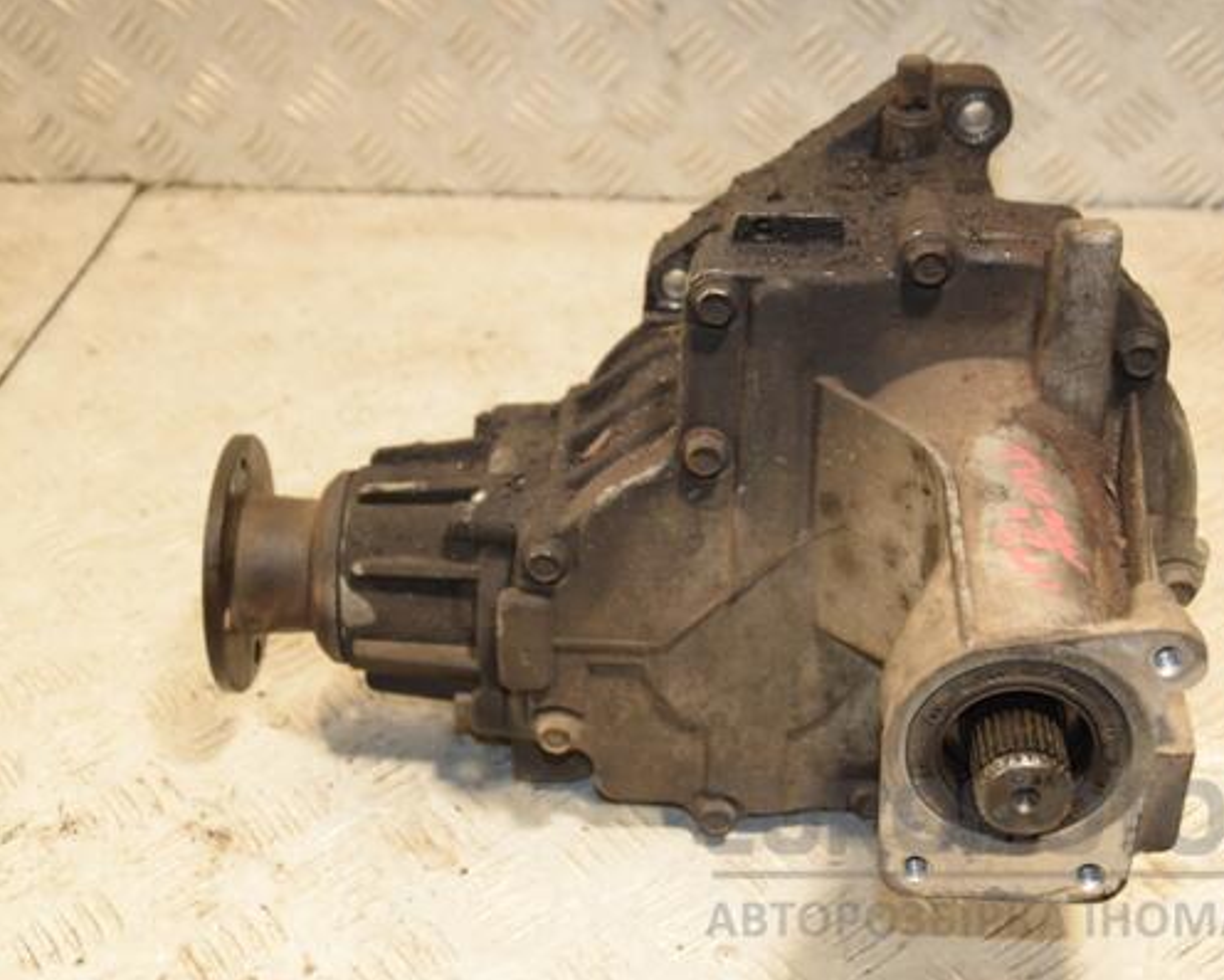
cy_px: 489
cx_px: 659
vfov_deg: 25.6
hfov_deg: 31.6
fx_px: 2158
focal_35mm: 60
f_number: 5
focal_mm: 35
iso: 800
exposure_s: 1/160
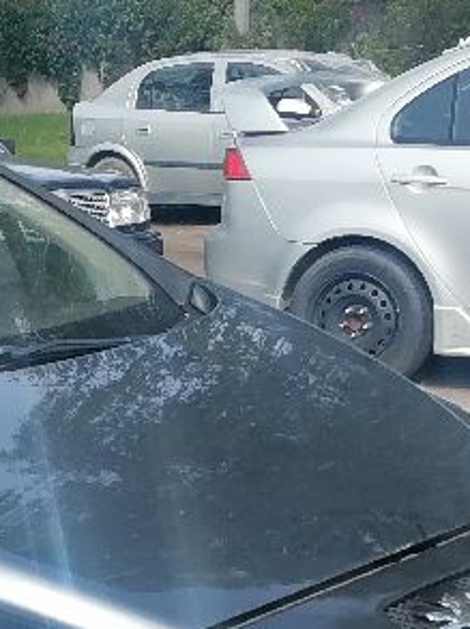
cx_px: -77
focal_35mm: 91
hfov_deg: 15.7
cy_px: 646
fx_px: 1651
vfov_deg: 20.8
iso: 50
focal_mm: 4.25
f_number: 1.8
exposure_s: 1/862
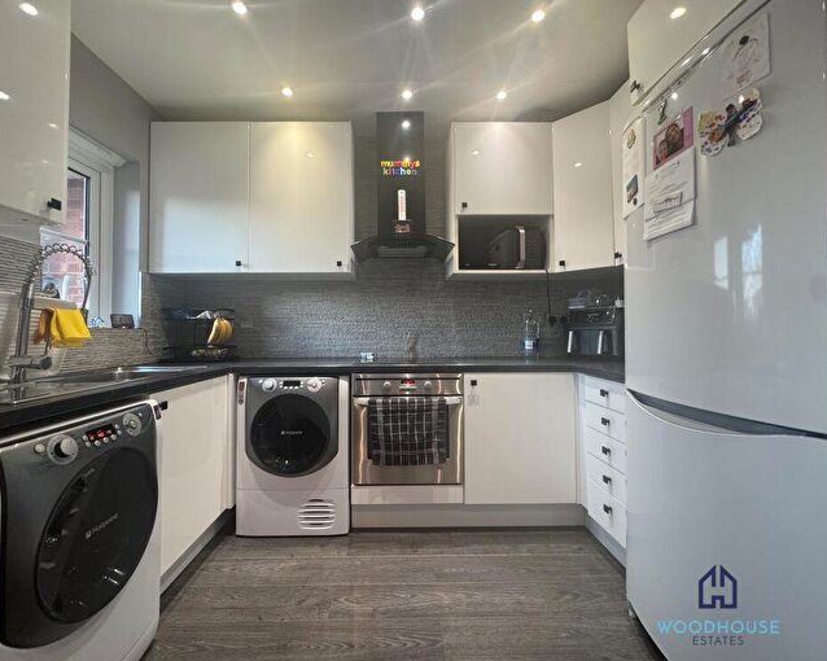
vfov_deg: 84.0
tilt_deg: +1.4
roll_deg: +0.1
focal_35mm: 15
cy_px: 323
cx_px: 398
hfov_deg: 96.8
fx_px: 367
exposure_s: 1/50
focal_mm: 2.22
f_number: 2.2
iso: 200
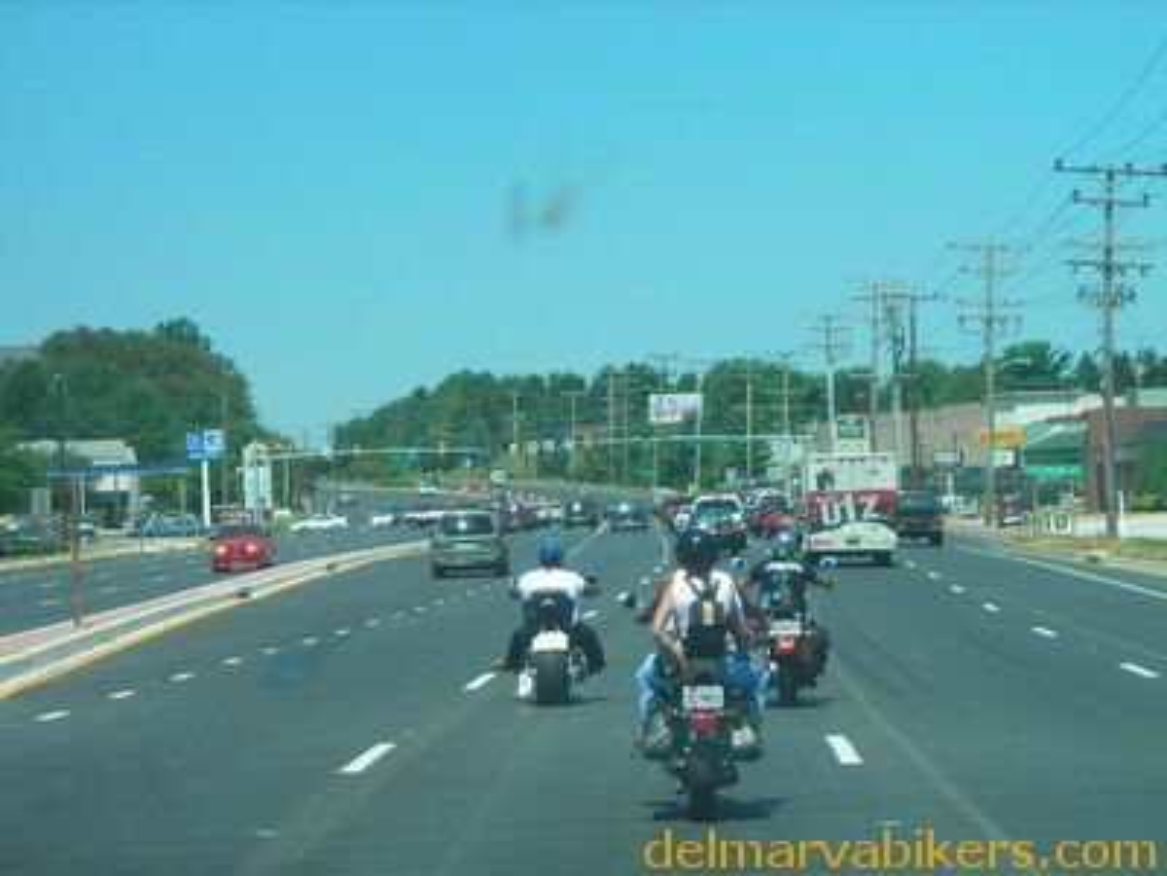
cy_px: 438
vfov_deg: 12.8
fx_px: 3911
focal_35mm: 116
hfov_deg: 17.0
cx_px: 584
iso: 50
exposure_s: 1/172
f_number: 5.3
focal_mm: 19.2
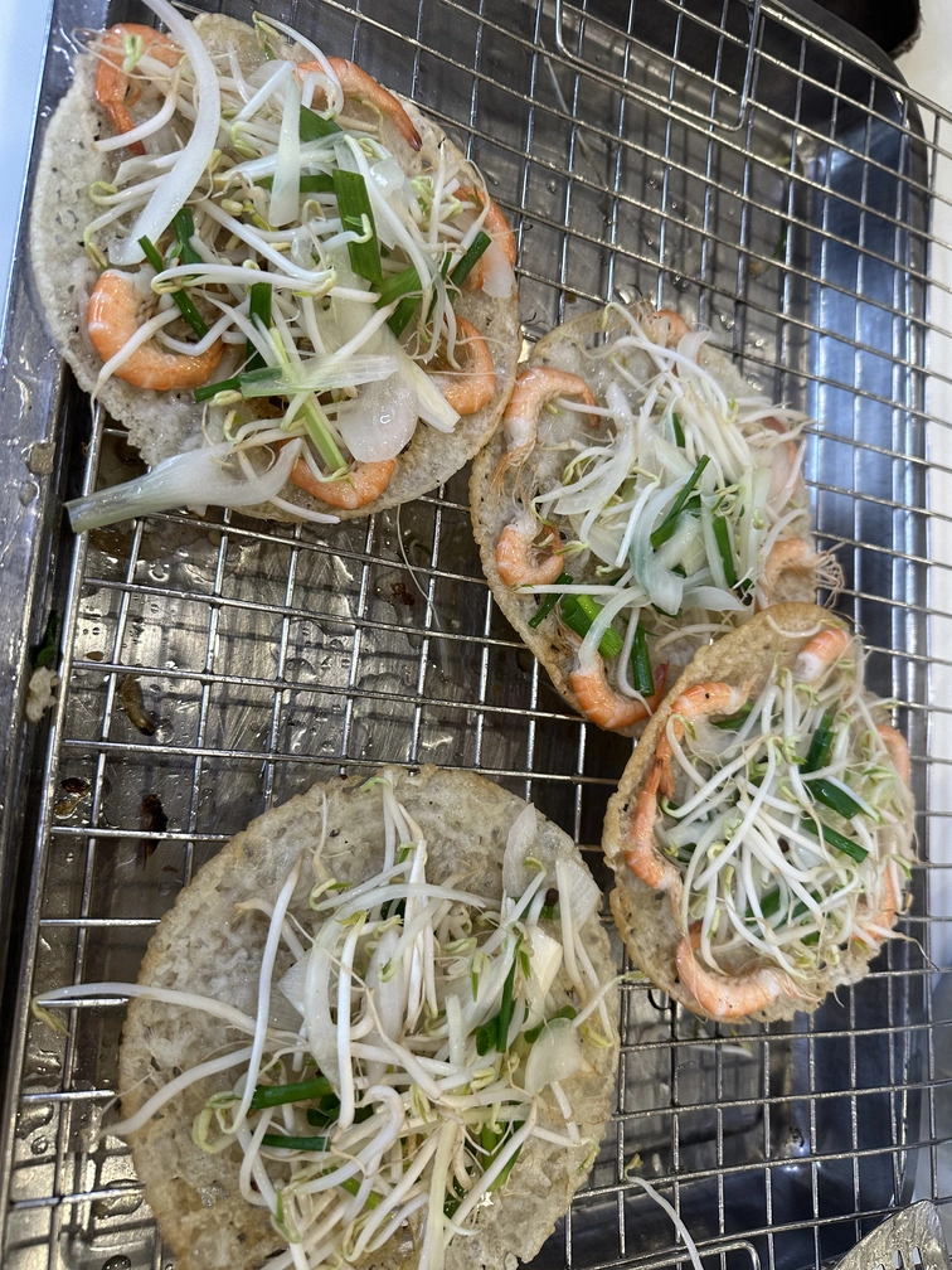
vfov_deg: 71.6
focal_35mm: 24
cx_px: 476
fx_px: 880
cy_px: 635
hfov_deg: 56.8
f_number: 1.78
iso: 125
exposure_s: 1/100
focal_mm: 6.86
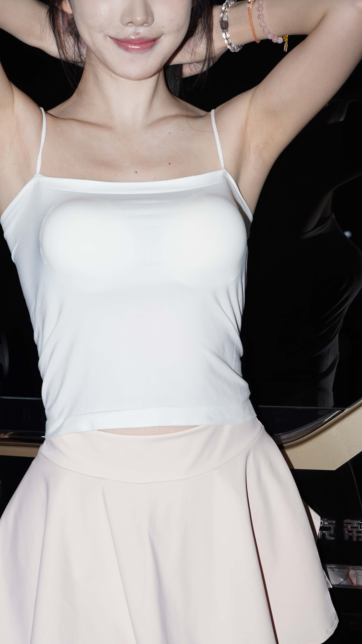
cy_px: 258
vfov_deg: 19.4
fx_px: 1877
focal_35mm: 110
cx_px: 146
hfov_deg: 11.0
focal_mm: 70
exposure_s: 1/250
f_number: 5
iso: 100
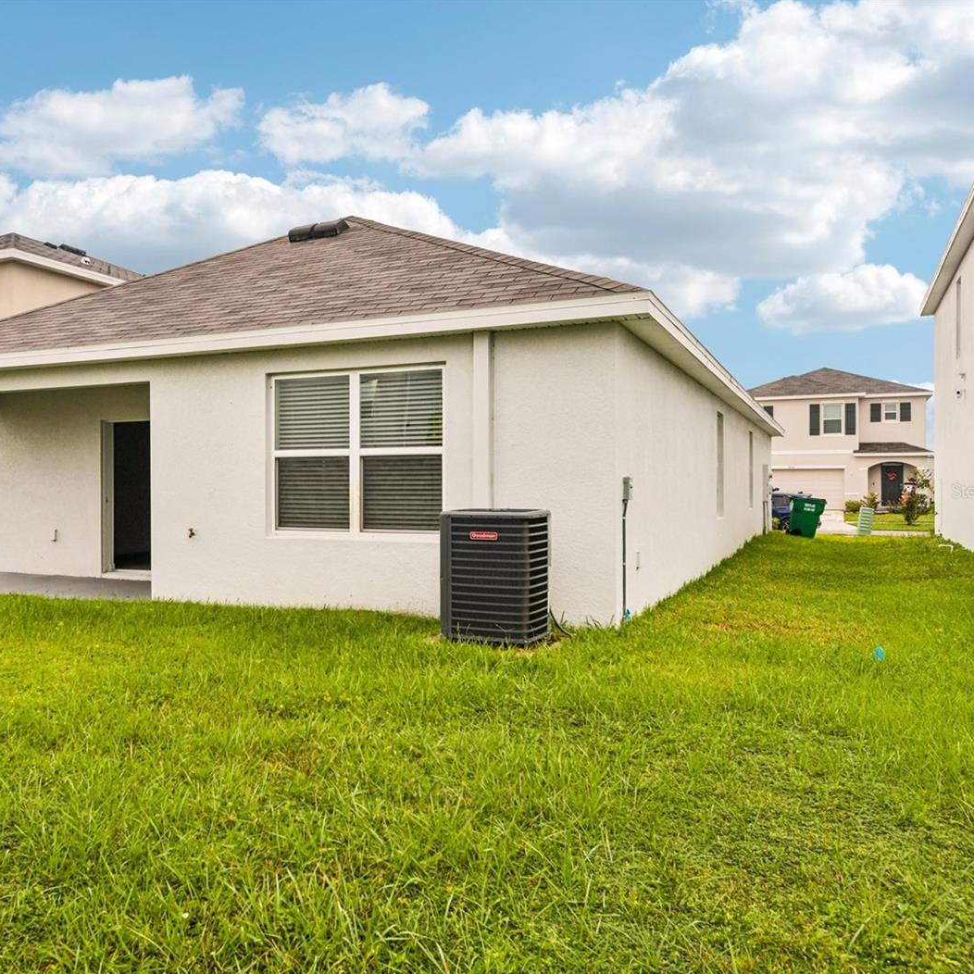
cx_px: 293
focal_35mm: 31
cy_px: 491
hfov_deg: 51.2
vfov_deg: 52.5
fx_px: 987
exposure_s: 1/400
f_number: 8
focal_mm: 24
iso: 400
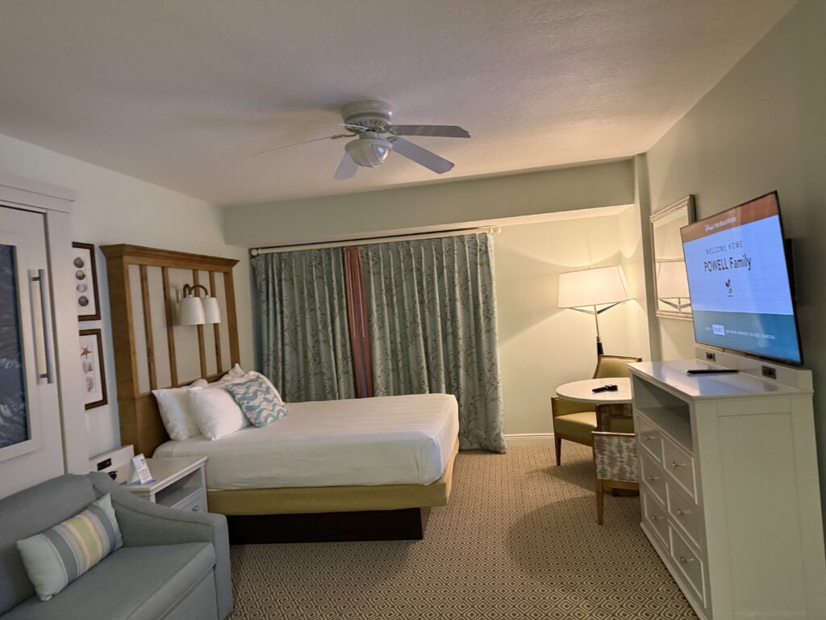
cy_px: 310
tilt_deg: +0.1
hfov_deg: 71.6
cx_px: 413
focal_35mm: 24
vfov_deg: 56.8
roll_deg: +5.8
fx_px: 573
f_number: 1.78
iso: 800
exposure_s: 1/60
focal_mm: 6.76
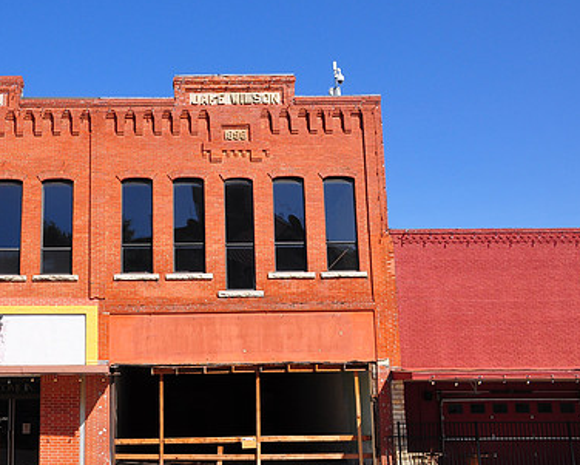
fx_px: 893
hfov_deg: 35.3
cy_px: 239
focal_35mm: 52
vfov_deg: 29.1
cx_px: 159
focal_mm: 24
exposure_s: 1/160
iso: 200
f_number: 14
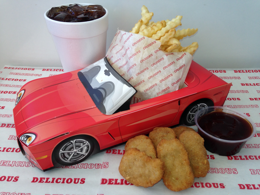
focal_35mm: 33
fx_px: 248
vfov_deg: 42.9
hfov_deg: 55.4
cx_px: 130
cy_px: 98
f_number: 2.4
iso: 50
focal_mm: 4.12
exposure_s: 1/198
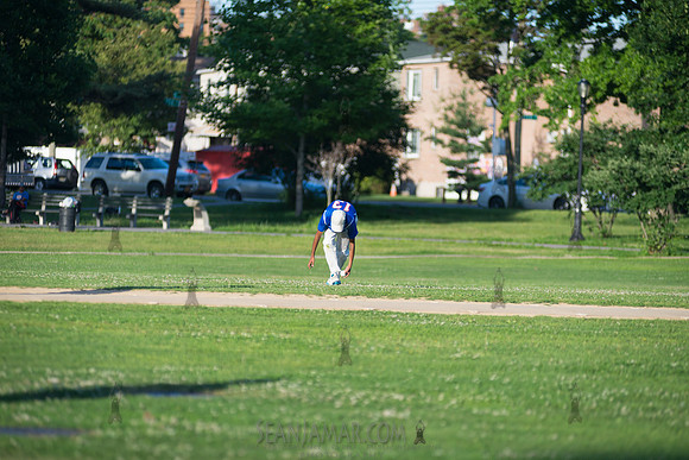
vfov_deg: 6.9
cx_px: 344
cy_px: 230
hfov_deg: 10.3
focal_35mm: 200
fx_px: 3828
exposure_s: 1/1600
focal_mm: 200
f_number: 2.8
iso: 200
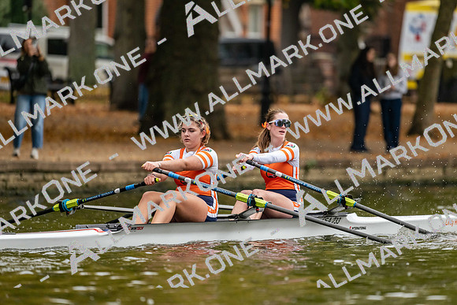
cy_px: 152
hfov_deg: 5.2
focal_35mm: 400
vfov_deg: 3.4
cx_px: 228
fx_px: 5079
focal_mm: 400
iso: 2200
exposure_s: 1/2500
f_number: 4.5
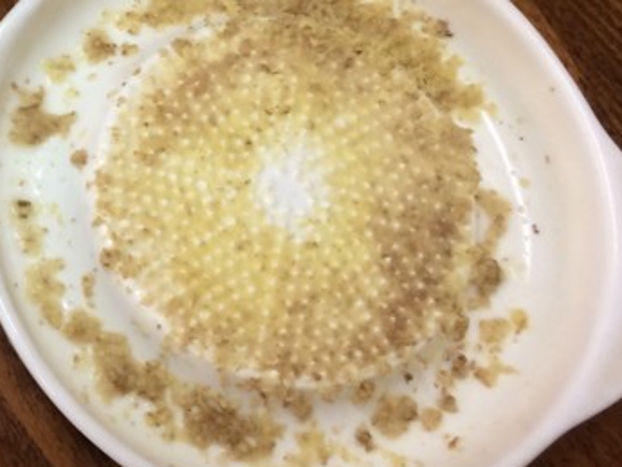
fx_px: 1546
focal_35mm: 86
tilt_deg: -73.5
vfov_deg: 16.9
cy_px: 29
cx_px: -270
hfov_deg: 20.1
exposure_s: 1/33
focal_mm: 4.15
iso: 100
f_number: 2.2
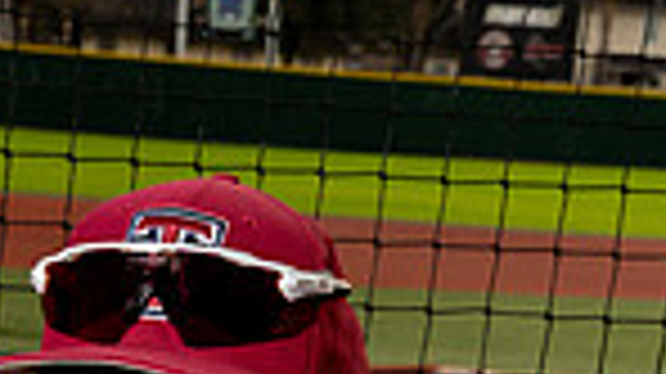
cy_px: 987
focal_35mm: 204
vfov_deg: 5.7
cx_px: 220
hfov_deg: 10.6
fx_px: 3600
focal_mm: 64
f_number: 13
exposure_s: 1/250
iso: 400
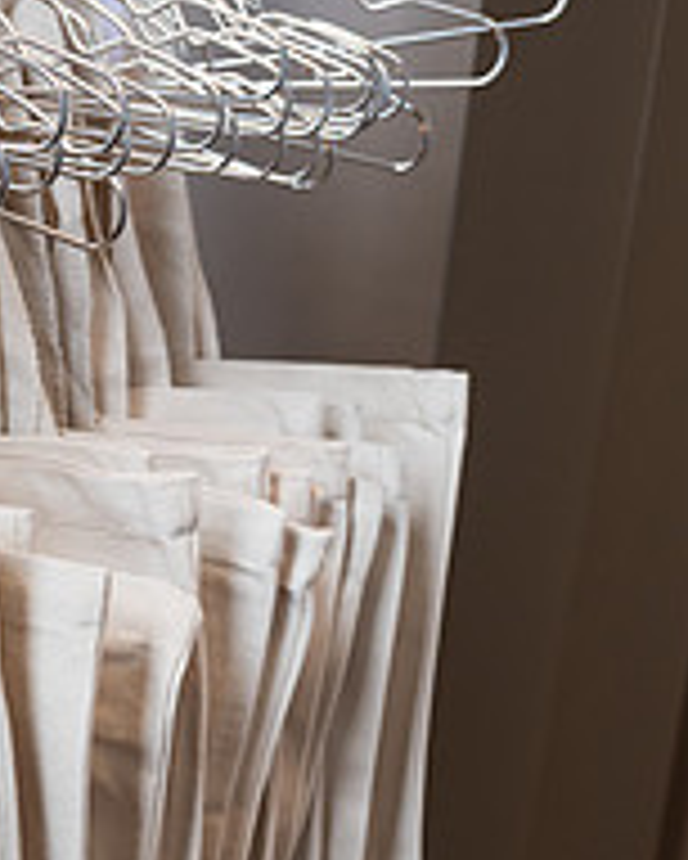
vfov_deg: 21.1
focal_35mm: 89
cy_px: 747
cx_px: -83
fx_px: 2263
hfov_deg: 16.7
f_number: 4
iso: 640
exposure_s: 1/160
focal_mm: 28
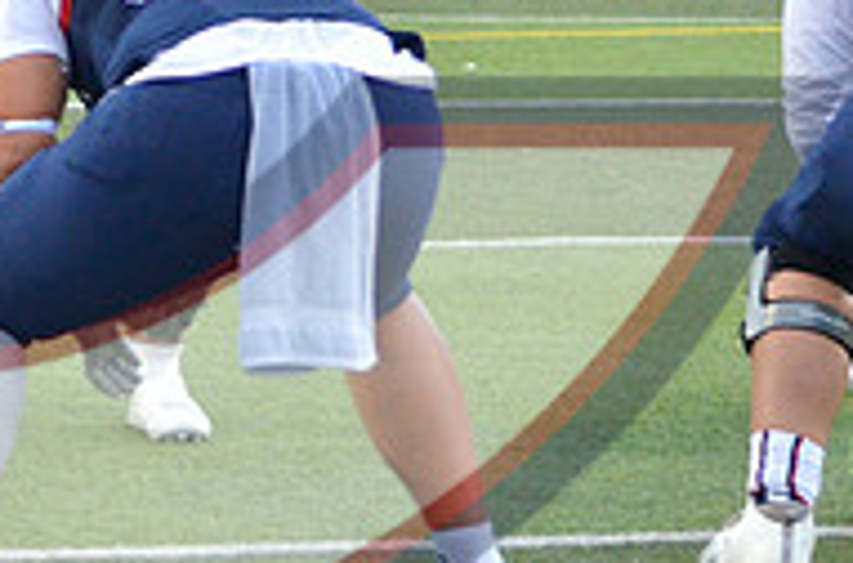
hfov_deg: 7.3
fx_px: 6683
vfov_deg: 4.8
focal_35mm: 283
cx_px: -130
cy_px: -103
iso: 2500
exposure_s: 1/500
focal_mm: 62
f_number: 4.5
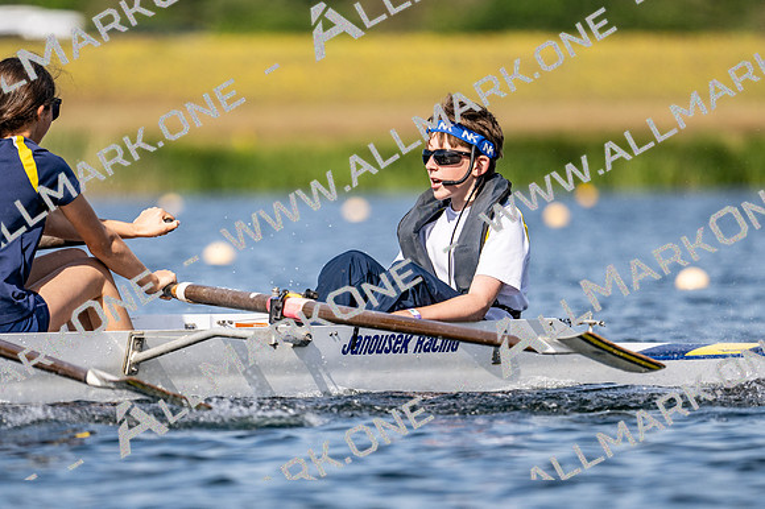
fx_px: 12742
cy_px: 254
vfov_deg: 2.3
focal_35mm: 600
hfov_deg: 3.4
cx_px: 382
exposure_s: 1/2500
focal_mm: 400
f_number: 4.5
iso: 160
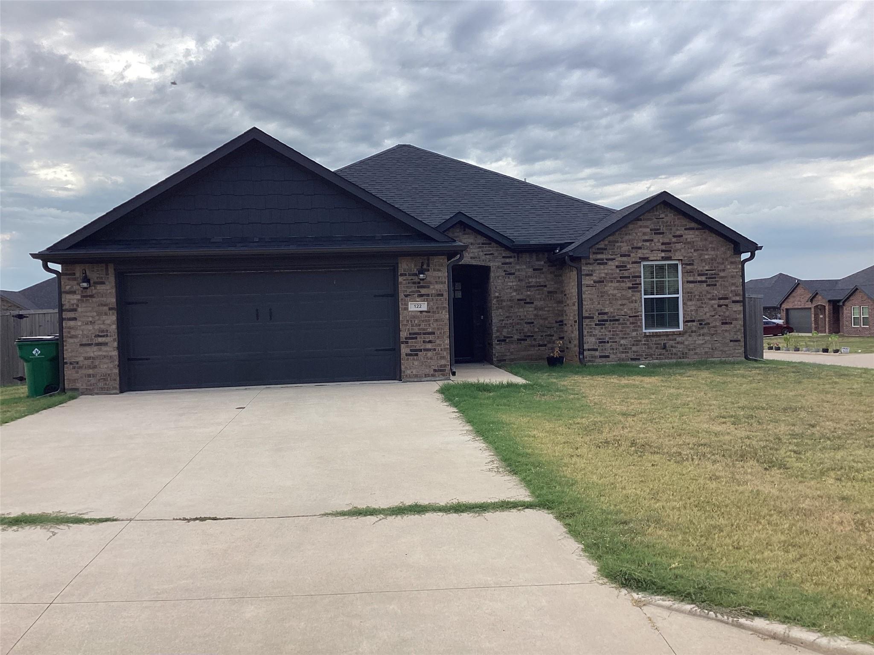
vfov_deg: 45.4
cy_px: 328
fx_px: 783
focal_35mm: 31
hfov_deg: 58.4
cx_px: 437
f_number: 2.4
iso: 25
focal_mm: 3.3
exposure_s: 1/1031
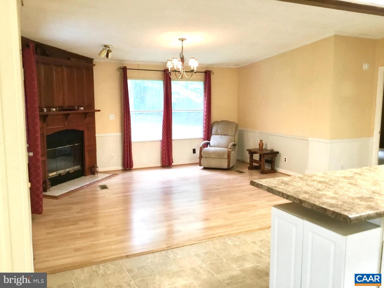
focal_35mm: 31
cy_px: 144
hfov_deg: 58.4
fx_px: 344
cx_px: 192
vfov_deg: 45.4
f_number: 2.4
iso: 100
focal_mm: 3.3
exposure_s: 1/30
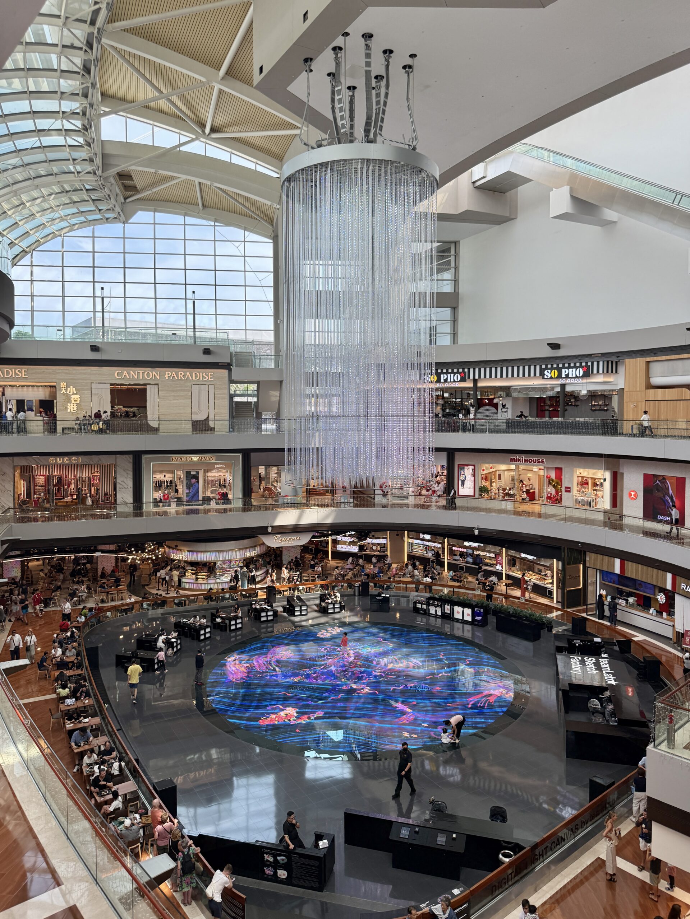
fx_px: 638
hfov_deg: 56.8
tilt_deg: -2.5
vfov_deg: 71.6
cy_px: 460
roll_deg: -0.2
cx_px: 345
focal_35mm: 24
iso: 100
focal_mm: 6.76
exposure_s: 1/765
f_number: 1.78
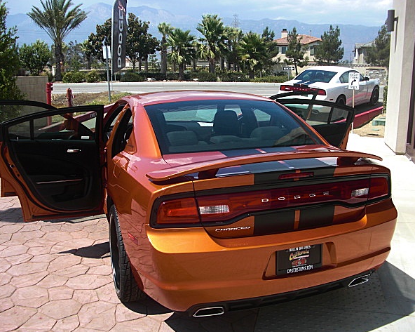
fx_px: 467
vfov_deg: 39.1
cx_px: 210
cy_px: 167
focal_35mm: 38
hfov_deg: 48.0
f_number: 2.8
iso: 50
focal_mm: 6.3
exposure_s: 1/800
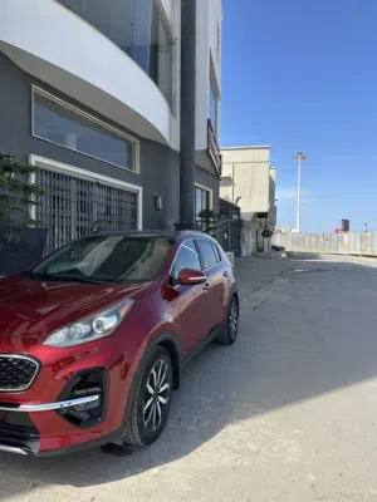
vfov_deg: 71.6
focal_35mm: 24
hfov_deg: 56.8
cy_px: 251
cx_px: 188
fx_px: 349
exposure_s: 1/2732
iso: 80
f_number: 1.78
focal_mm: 6.86
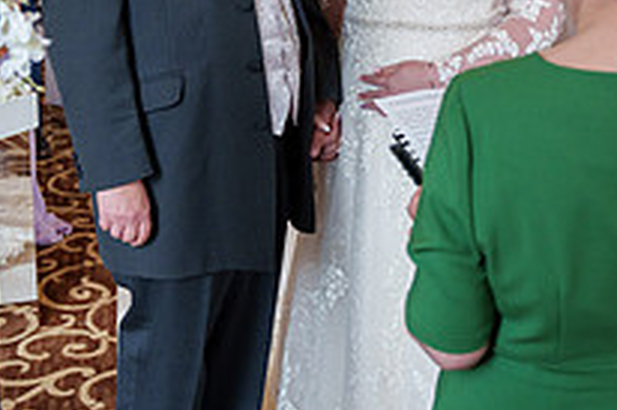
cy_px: -79
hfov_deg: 25.6
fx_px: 1353
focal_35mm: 79
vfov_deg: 16.5
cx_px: 237
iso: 1600
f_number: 2.8
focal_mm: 28
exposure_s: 1/250
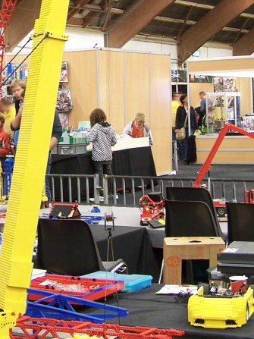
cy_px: 70
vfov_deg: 22.2
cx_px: 23
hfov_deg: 16.7
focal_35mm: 87
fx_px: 852
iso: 80
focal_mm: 6.3
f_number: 2.8
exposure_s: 1/2
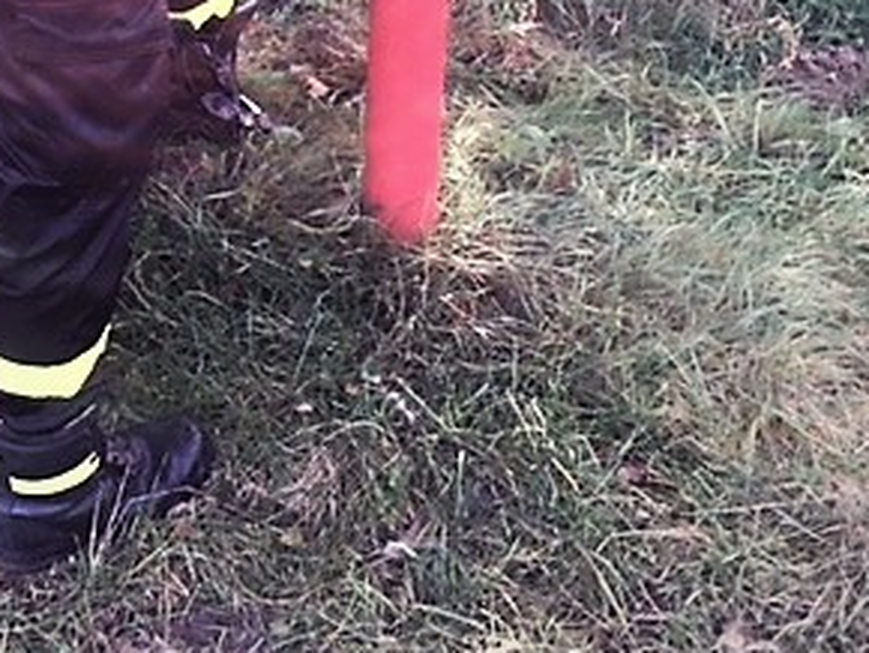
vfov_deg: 22.7
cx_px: 198
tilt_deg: -29.0
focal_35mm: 64
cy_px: 165
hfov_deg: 29.7
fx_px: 1608
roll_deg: +1.0
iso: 50
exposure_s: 1/100
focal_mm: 4.15
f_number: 2.2
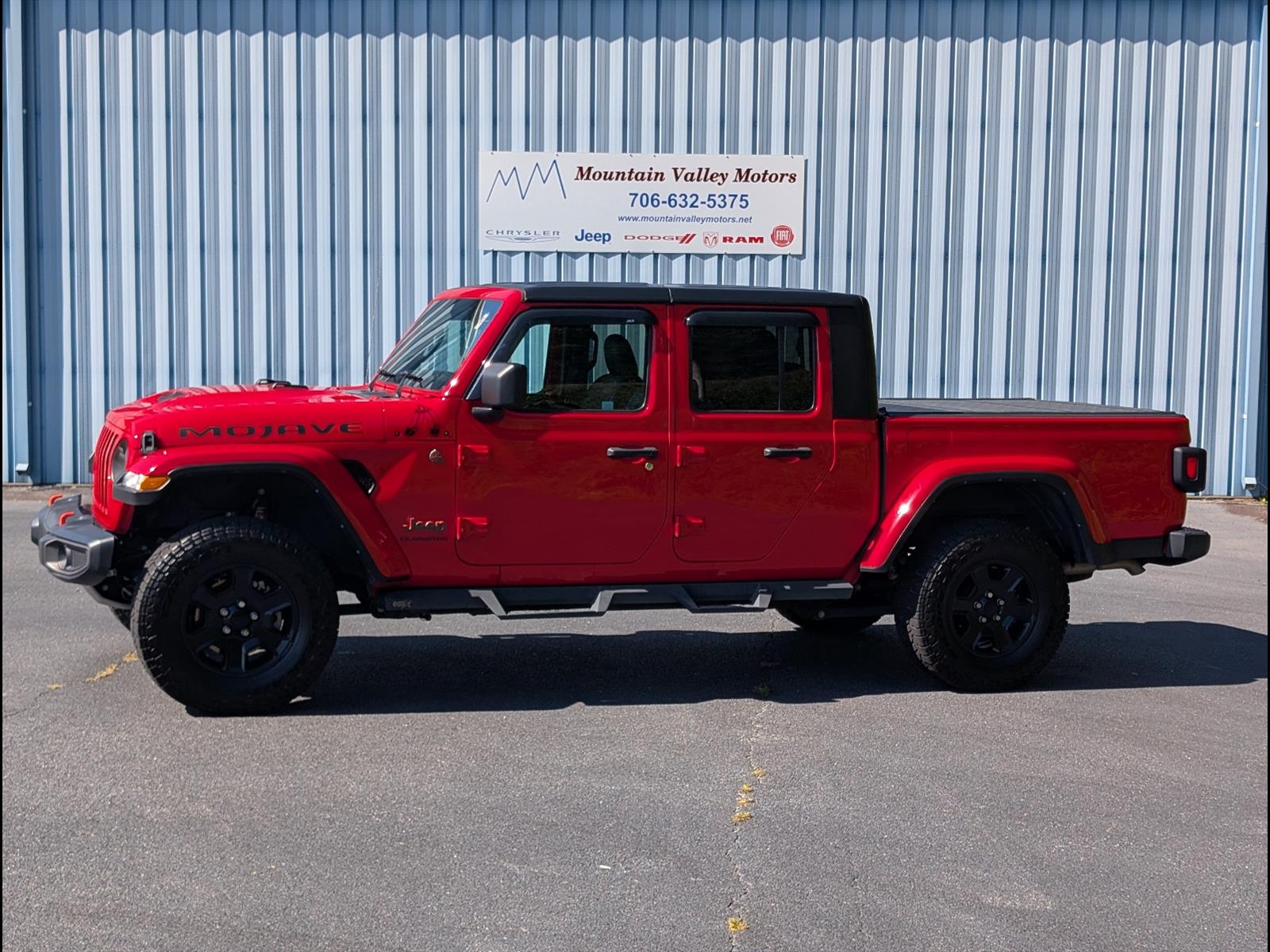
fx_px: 1798
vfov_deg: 29.7
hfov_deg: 38.9
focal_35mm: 49
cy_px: 476
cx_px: 635
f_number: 1.68
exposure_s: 1/909
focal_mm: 6.9
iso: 19
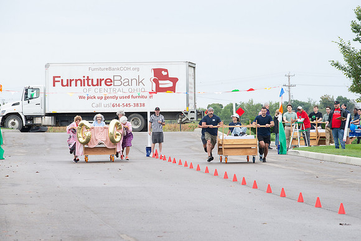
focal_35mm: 207
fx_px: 2081
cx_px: 184
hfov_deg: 9.9
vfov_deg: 6.6
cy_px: 121
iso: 640
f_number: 9
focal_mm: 200
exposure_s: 1/250
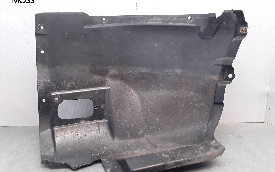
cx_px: 138
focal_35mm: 30
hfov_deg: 62.9
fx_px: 225
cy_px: 84
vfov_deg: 41.8
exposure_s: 1/100
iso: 100
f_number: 1.9
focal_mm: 2.91
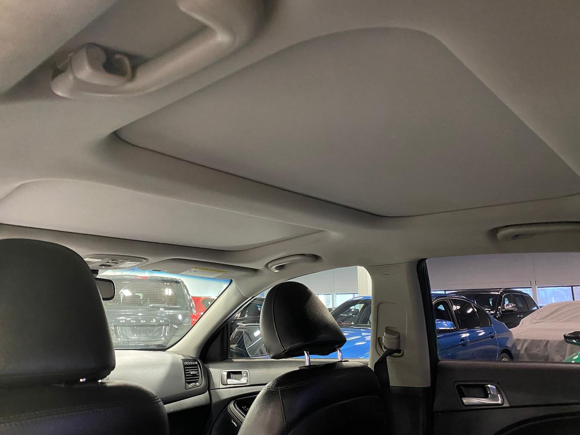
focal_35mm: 27
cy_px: 216
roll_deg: -0.4
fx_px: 452
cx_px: 285
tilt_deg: +13.1
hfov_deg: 65.3
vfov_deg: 51.3
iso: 640
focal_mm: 4.25
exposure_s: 1/30
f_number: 1.8
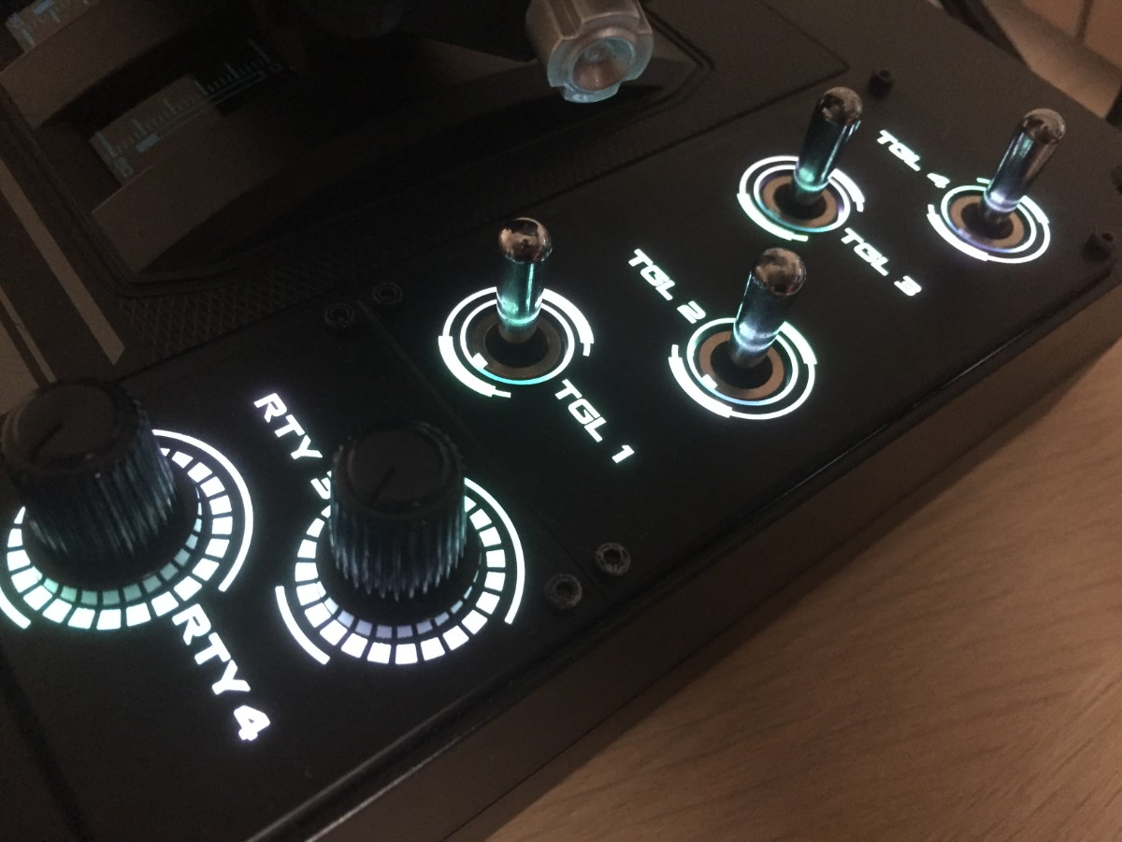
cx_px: 561
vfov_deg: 48.2
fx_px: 940
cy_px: 421
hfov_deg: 61.7
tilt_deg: -52.3
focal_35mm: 29
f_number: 2.2
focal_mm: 4.15
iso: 250
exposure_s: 1/17
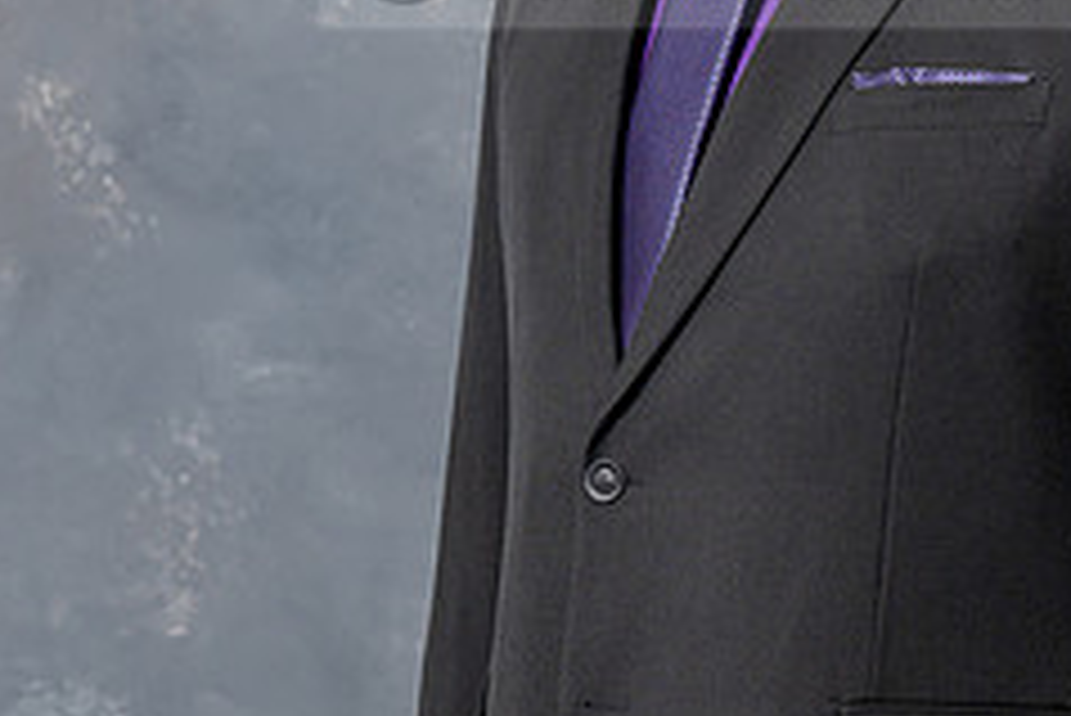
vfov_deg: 7.4
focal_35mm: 185
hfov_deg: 11.1
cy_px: 166
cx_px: 824
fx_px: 5507
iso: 200
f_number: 4
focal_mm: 54
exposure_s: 1/200
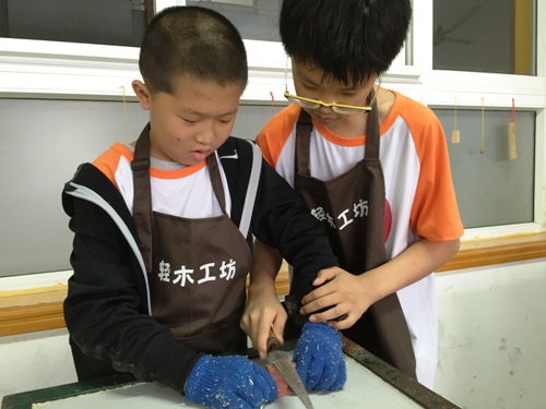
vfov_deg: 48.2
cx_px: 273
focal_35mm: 29
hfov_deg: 61.7
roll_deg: -0.6
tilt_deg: -4.3
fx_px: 457
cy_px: 204
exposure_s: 1/33
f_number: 2.2
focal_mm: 4.15
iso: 125
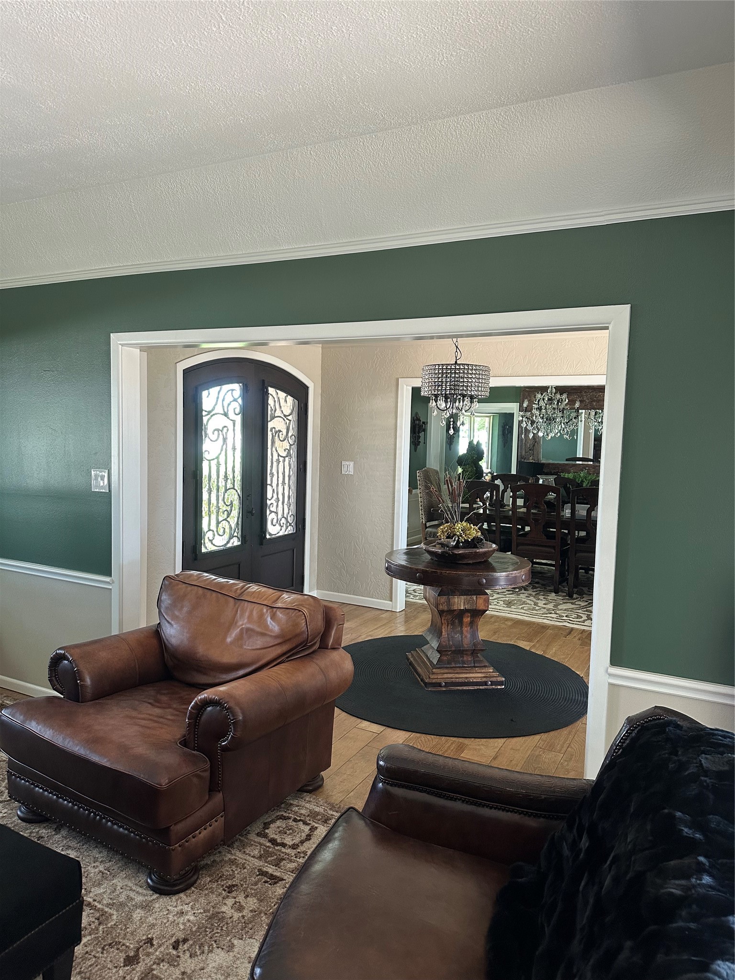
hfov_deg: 56.8
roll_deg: -2.4
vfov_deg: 71.6
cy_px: 490
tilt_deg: -4.8
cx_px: 368
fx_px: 679
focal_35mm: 24
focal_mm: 6.86
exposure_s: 1/61
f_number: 1.78
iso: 250
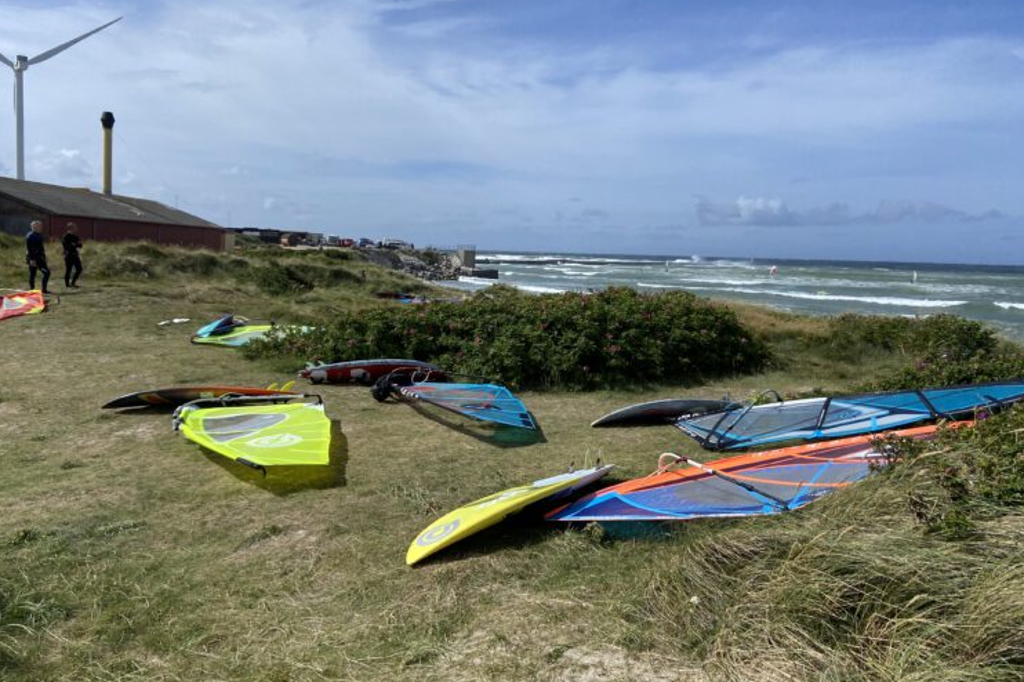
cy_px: 312
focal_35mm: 28
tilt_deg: -4.1
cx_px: 502
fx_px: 796
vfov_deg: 46.3
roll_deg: -2.3
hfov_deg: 65.5
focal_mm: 4.25
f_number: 1.8
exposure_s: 1/4608
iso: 32
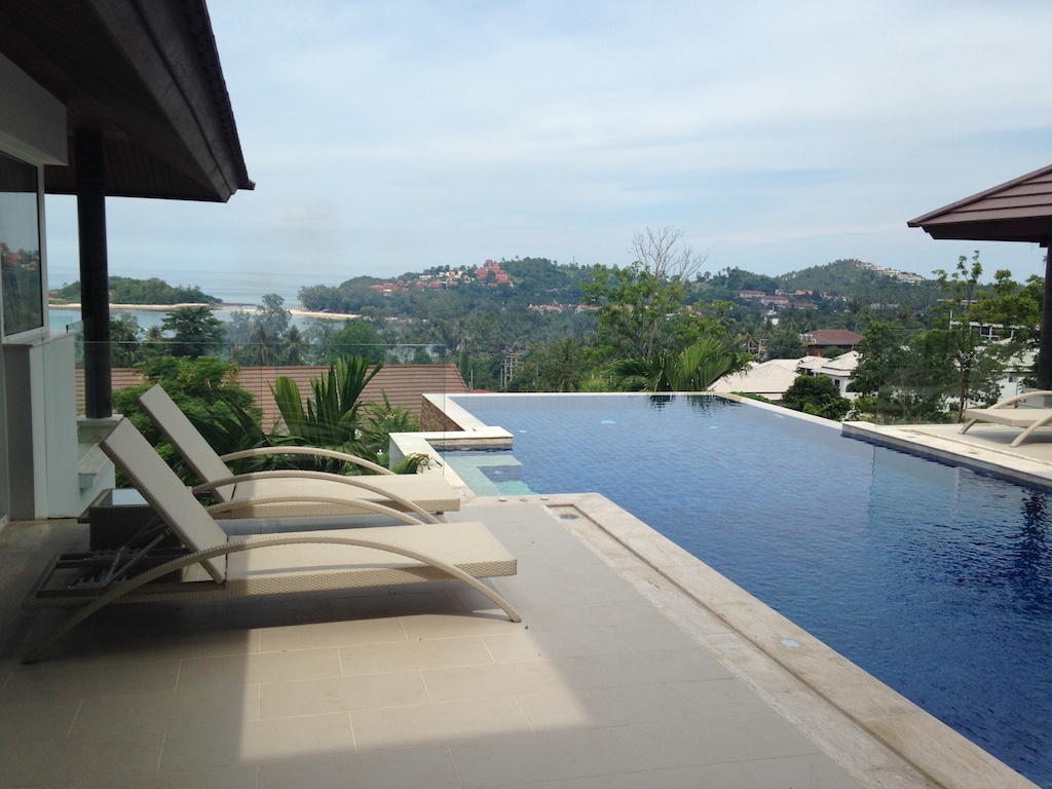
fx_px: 1003
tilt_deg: -3.9
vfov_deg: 42.9
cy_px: 394
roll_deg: -2.4
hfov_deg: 55.4
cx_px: 526
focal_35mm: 33
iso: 50
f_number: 2.4
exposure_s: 1/1748
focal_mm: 4.12
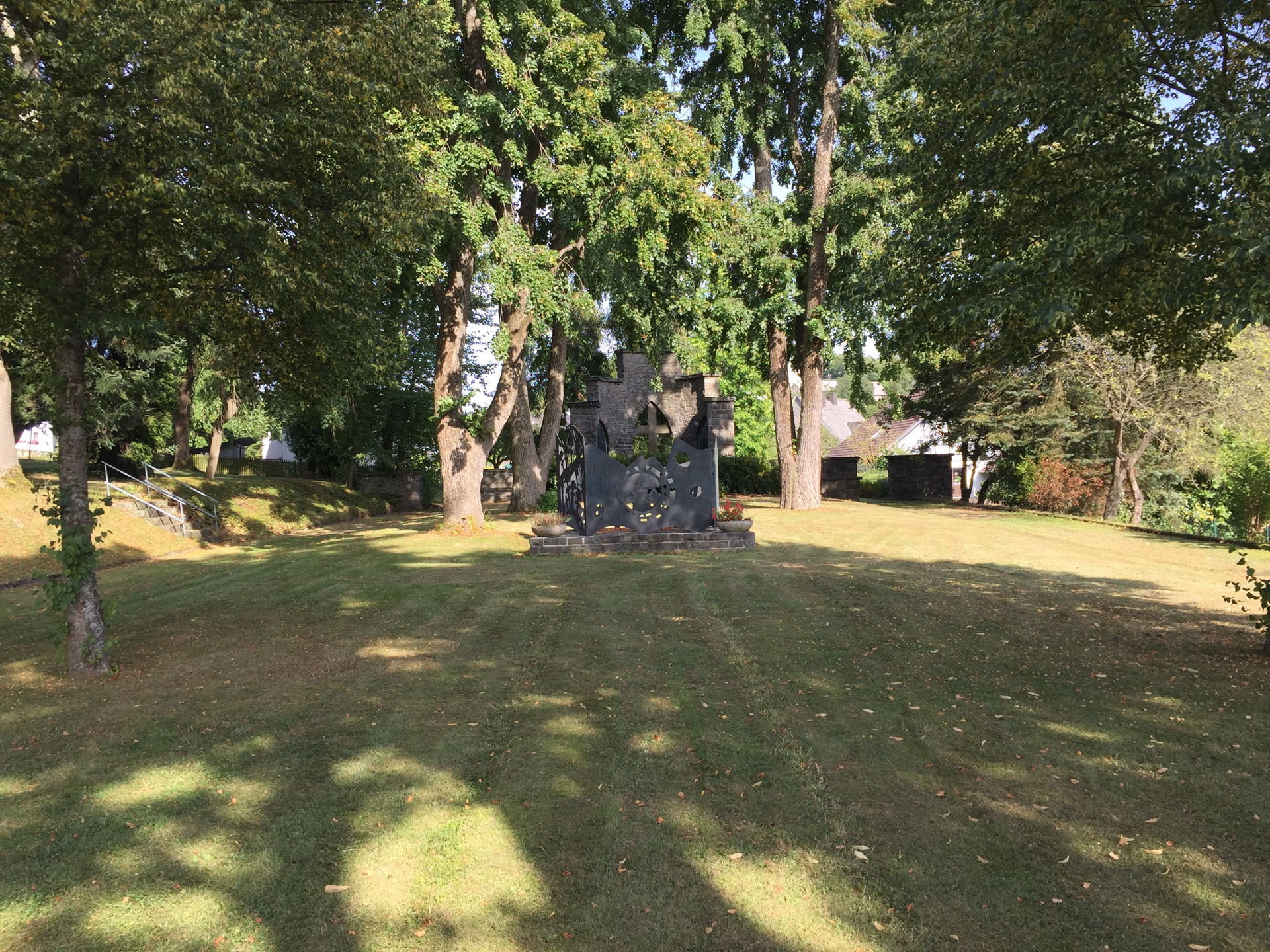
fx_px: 1064
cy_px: 476
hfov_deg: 61.7
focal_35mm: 29
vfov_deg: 48.2
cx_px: 635
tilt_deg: -1.0
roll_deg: +2.0
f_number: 2.2
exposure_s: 1/599
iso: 32
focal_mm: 4.15
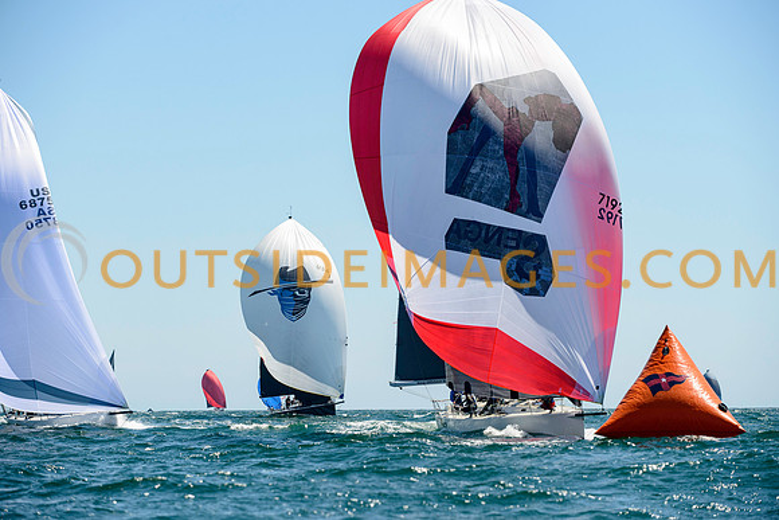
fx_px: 2961
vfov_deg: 10.0
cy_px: 260
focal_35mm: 137
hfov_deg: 15.0
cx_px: 390
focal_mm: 135
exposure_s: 1/2500
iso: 250
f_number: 5.6
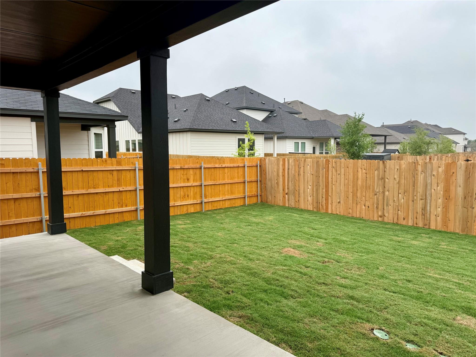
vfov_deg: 56.8
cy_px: 178
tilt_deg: -5.5
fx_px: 330
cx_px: 238
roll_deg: +0.2
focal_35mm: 24
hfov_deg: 71.6
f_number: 1.78
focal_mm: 6.76
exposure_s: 1/1385
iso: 80
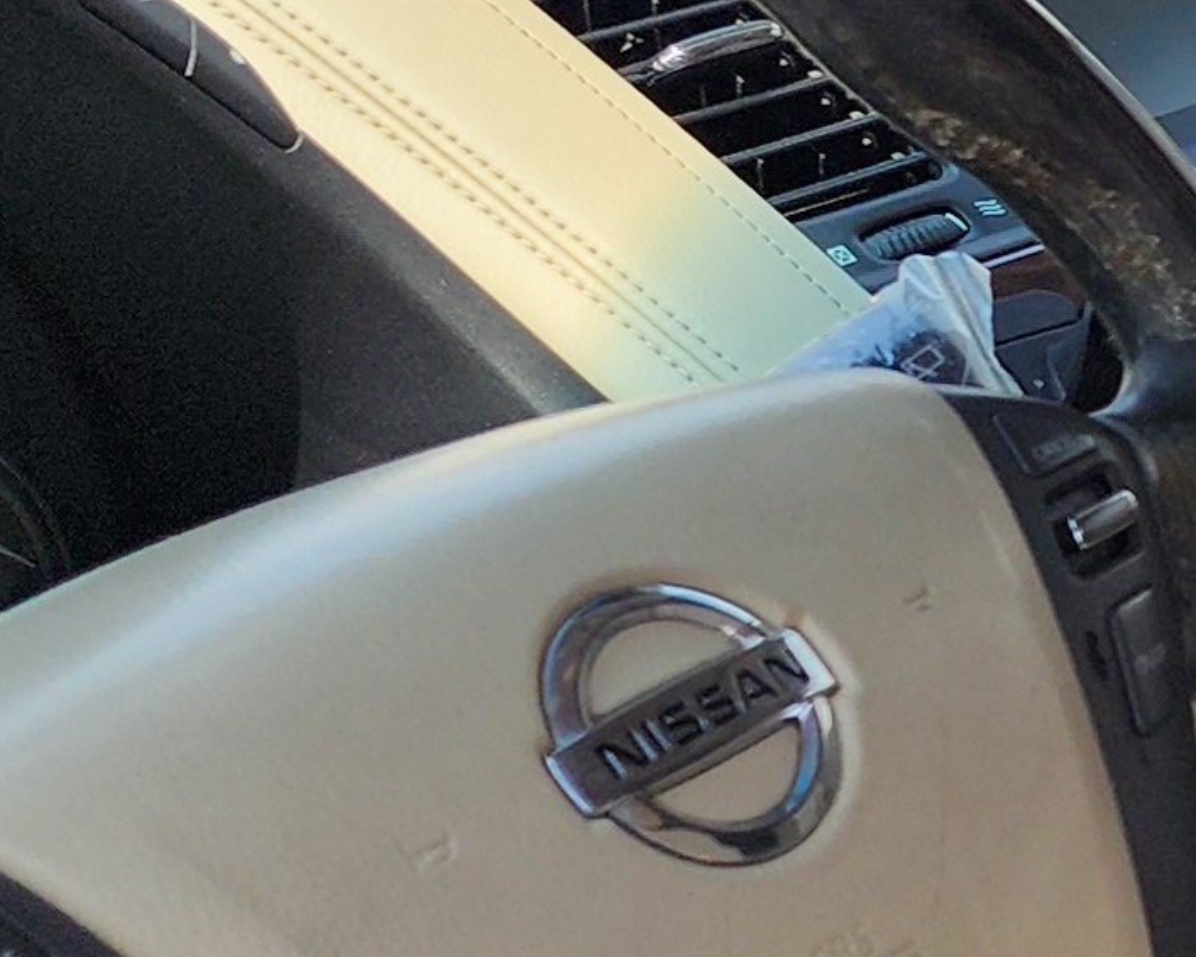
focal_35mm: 127
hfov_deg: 12.5
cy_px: 260
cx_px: 2688
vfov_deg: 12.1
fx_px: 4497
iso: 12
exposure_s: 1/476
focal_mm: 6.4
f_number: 1.8
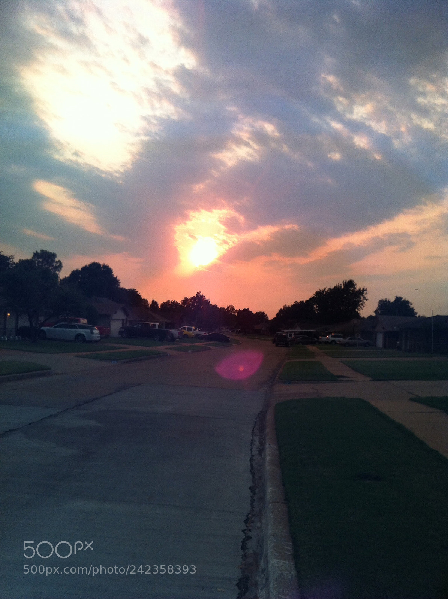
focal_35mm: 35
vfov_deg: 52.7
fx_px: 606
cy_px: 300
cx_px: 224
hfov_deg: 40.6
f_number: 2.8
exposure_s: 1/40
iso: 80
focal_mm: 3.85
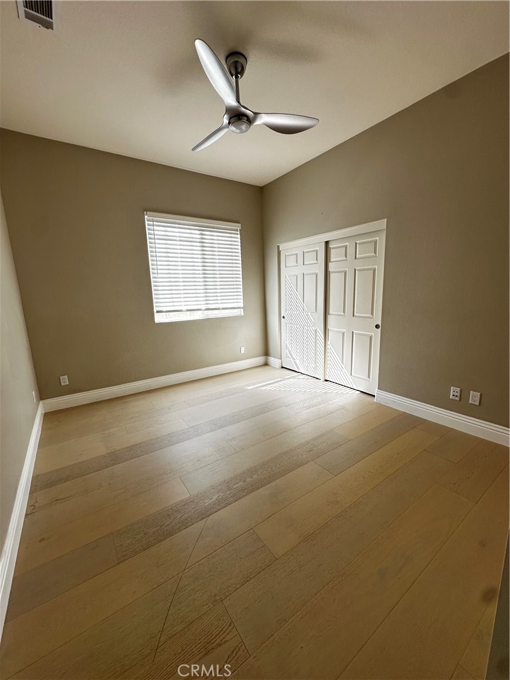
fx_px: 275
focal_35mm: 14
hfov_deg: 85.7
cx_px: 255
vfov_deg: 102.1
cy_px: 340
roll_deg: +1.5
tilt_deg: -11.0
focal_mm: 2.22
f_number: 2.2
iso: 80
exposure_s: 1/99
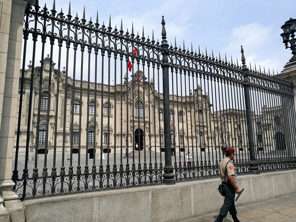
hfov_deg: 65.3
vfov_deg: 51.4
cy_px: 111
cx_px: 148
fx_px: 231
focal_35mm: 27
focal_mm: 4.5
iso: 50
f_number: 2.2
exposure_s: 1/1218
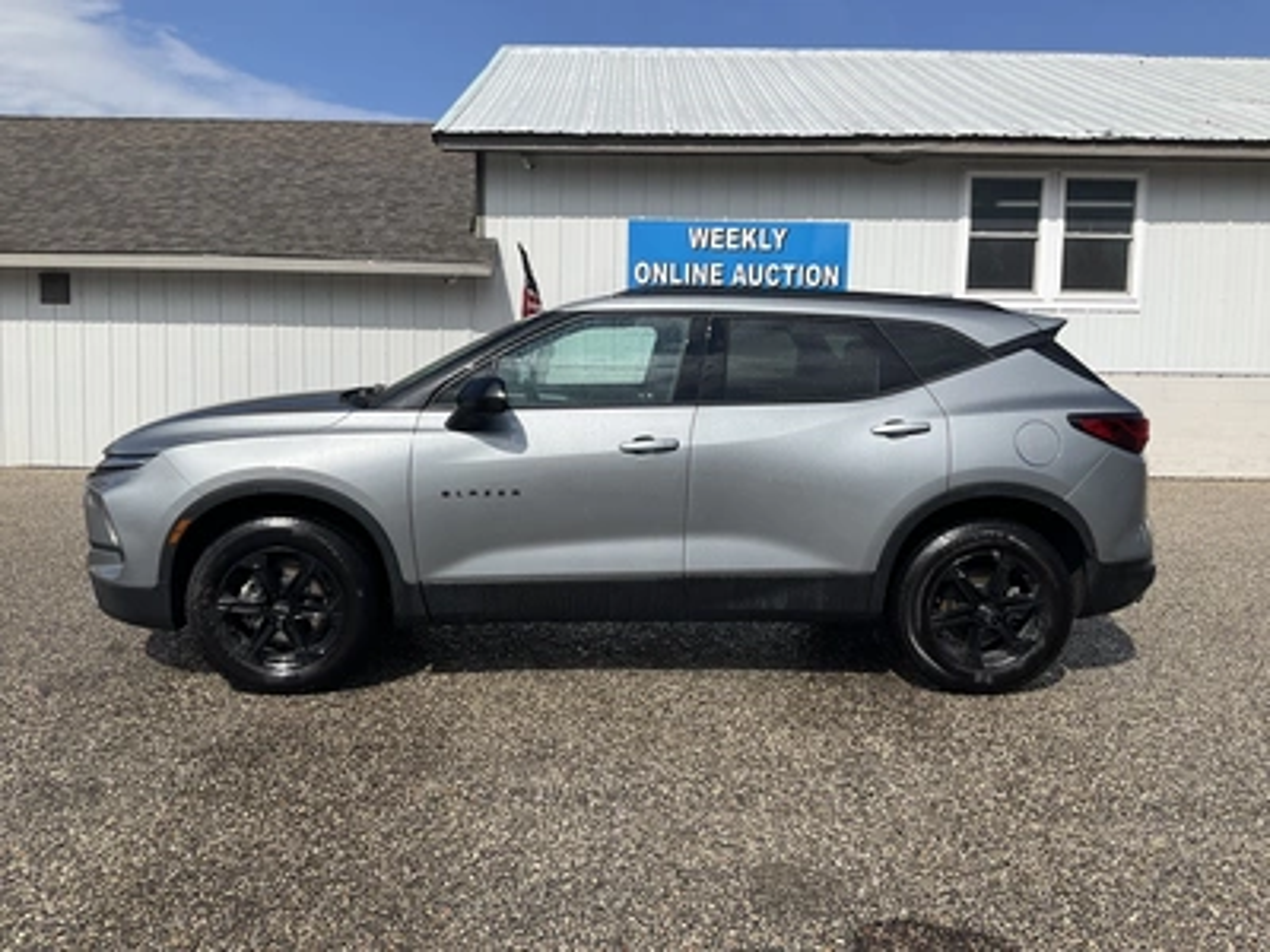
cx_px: 635
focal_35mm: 29
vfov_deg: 48.2
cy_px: 476
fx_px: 1064
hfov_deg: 61.7
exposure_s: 1/3125
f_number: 1.8
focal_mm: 3
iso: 25
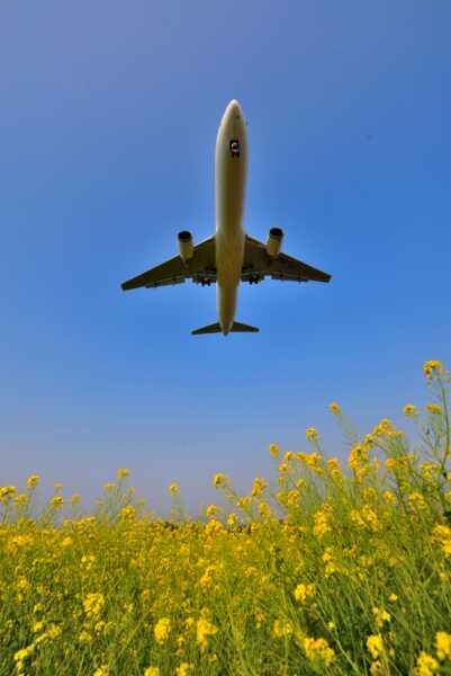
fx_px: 281
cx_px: 226
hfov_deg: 77.4
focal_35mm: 15
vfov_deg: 100.3
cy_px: 338
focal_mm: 15
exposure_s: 1/320
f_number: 8
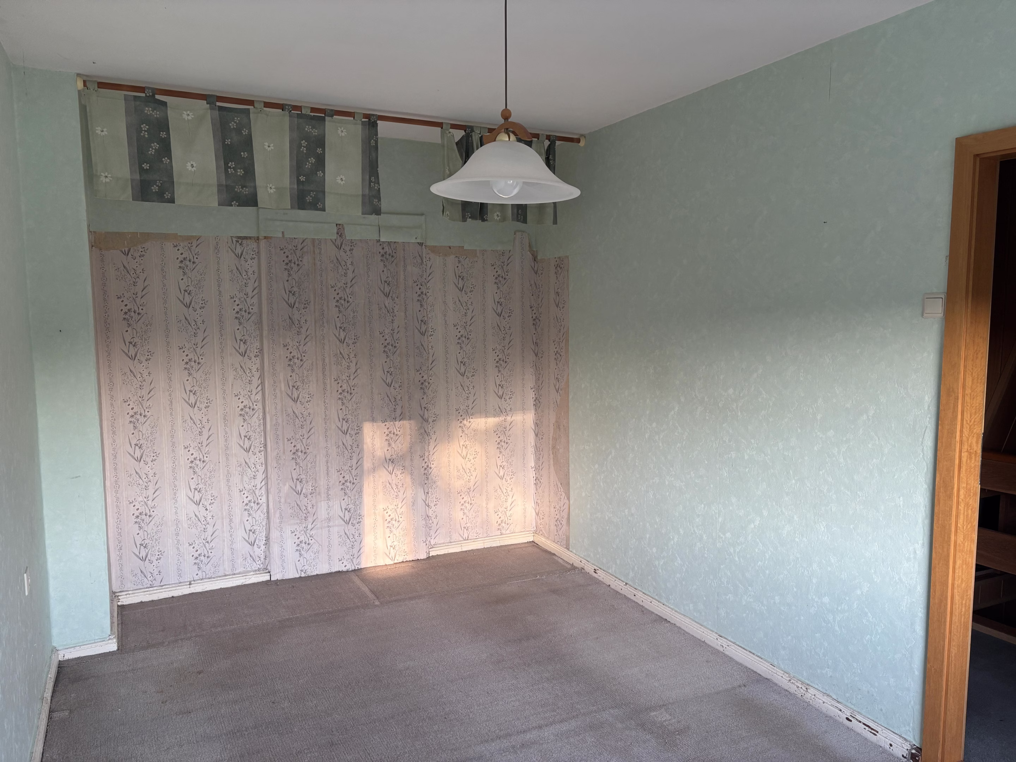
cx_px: 508
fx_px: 763
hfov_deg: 67.3
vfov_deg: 53.1
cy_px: 381
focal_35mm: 26
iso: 80
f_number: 1.6
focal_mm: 5.96
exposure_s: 1/121
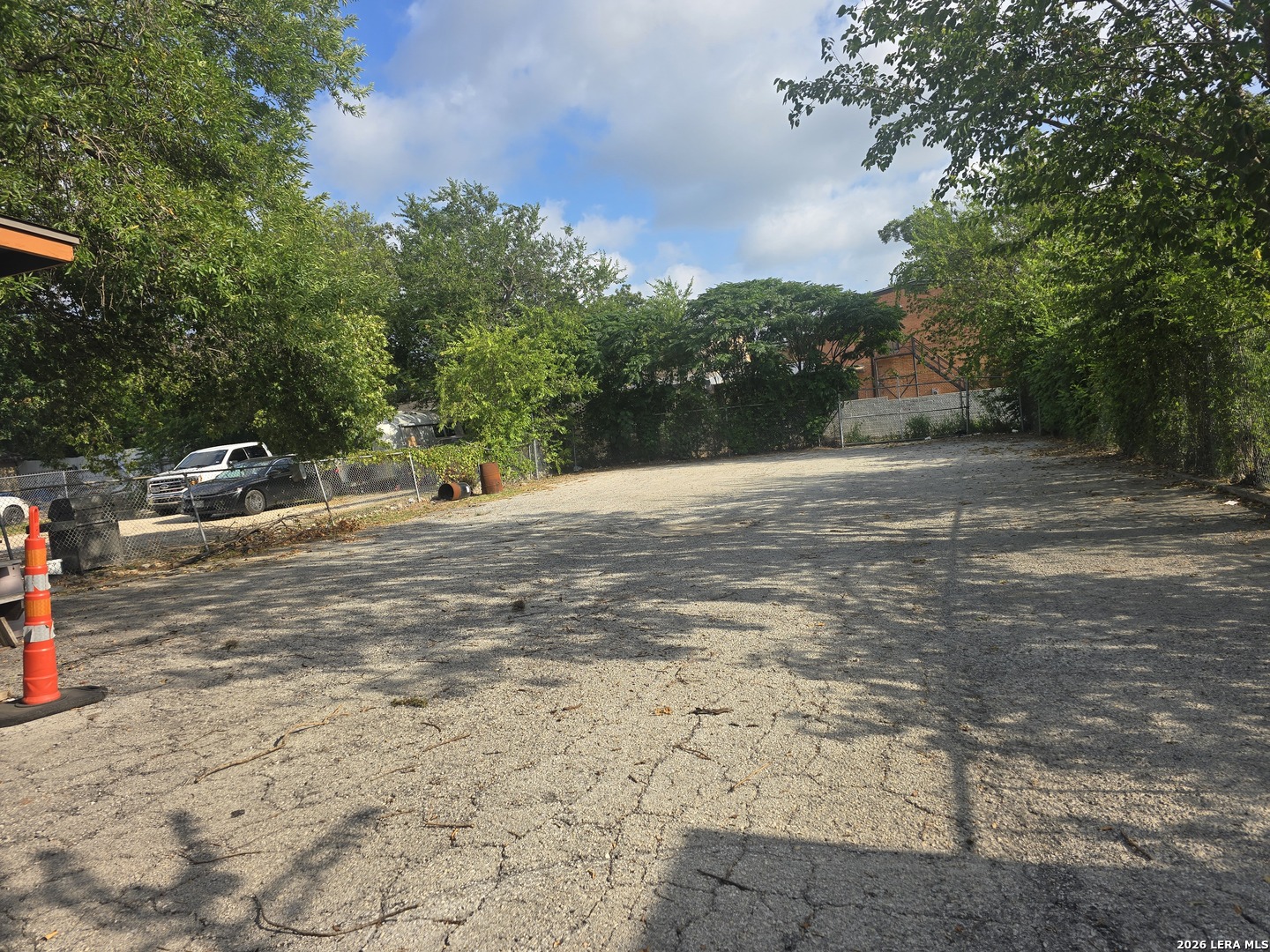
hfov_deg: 73.9
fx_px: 844
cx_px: 635
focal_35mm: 23
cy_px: 476
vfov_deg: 58.9
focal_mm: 6.3
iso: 12
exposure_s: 1/574
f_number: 1.7
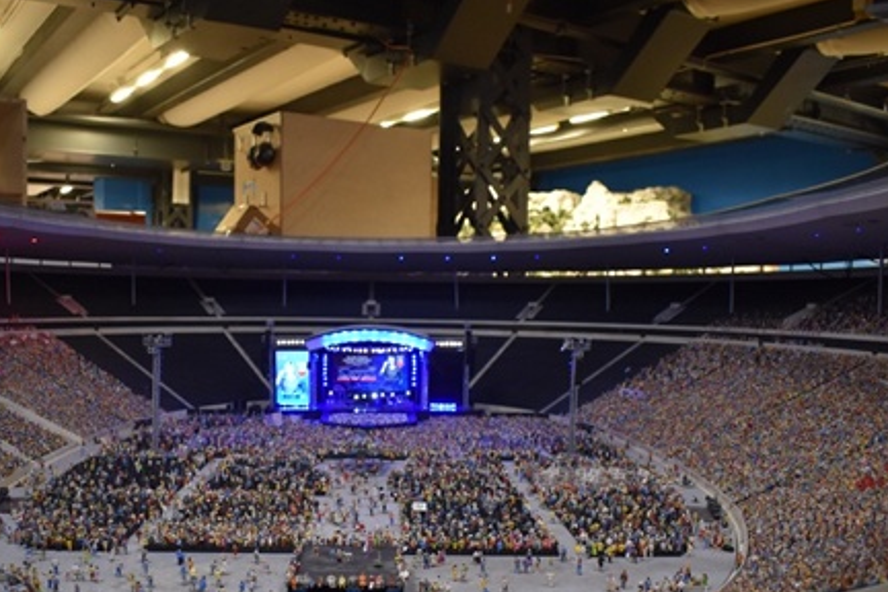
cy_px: 378
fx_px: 888
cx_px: 358
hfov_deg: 52.8
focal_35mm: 36
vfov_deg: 36.6
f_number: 3.5
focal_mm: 18
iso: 1000
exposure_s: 1/60
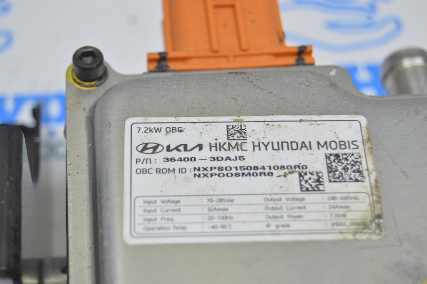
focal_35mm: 82
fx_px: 978
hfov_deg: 24.6
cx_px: 214
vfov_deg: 16.5
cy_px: 142
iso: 400
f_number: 5.6
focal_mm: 55
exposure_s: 1/20
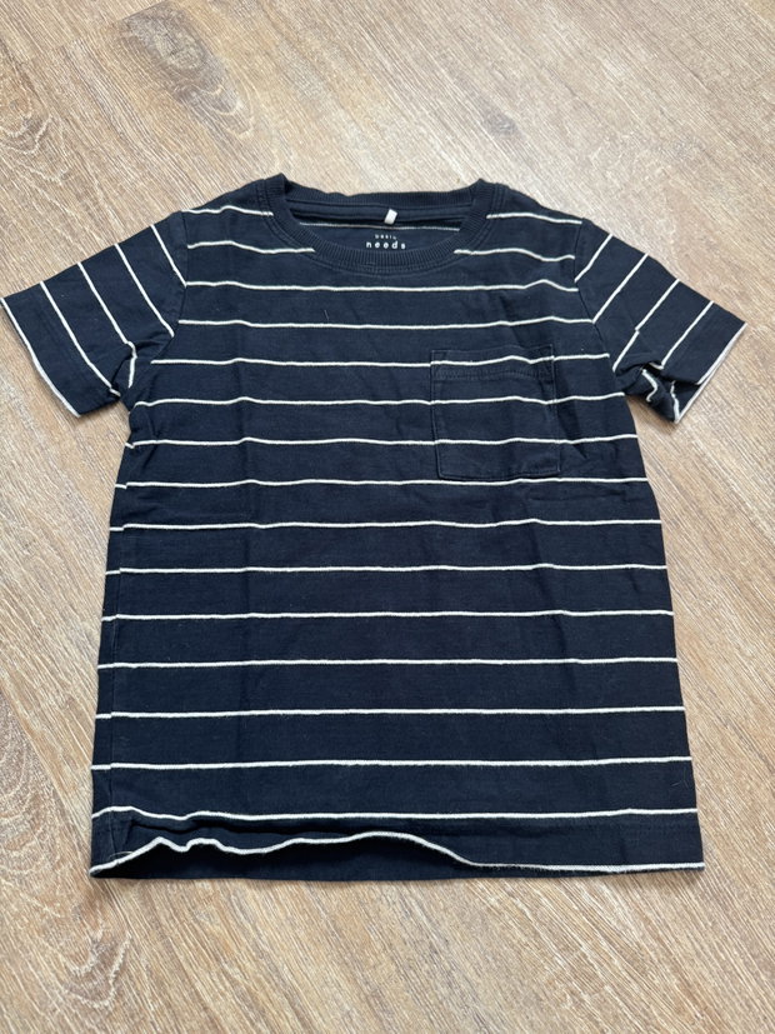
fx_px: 717
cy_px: 517
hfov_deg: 56.8
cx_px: 388
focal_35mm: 24
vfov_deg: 71.6
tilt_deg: -72.2
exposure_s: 1/100
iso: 200
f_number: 1.78
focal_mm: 6.76
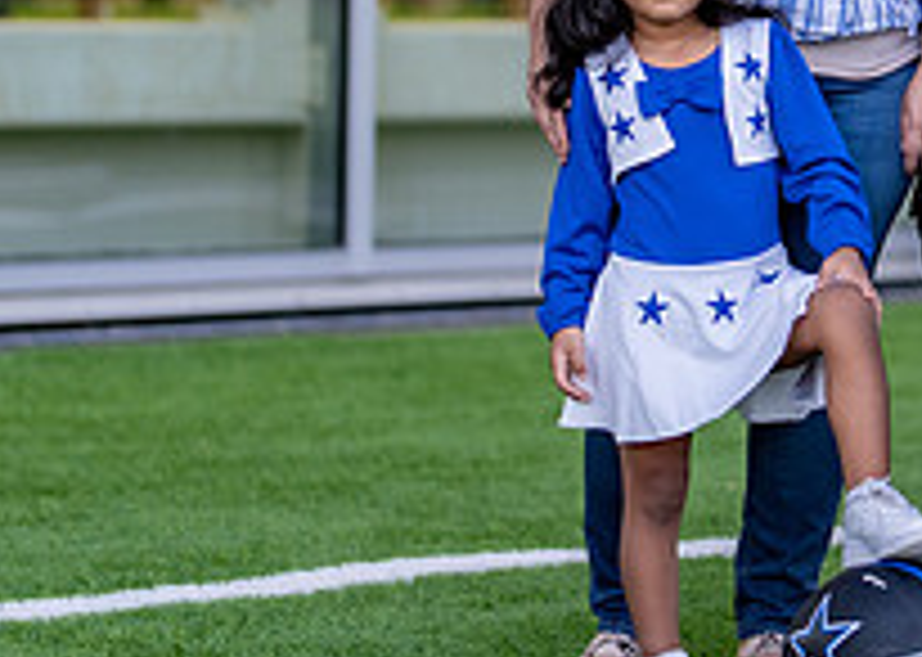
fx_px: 4499
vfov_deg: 8.3
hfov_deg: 11.6
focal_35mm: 172
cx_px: 866
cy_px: 60
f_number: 1.2
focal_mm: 50
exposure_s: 1/320
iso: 250
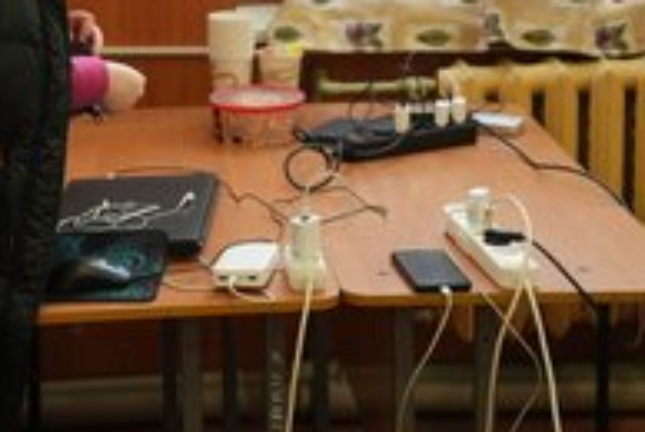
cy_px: 42
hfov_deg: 20.1
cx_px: 209
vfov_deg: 13.5
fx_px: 1812
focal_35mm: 101
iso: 1250
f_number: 3.2
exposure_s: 1/160
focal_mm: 49
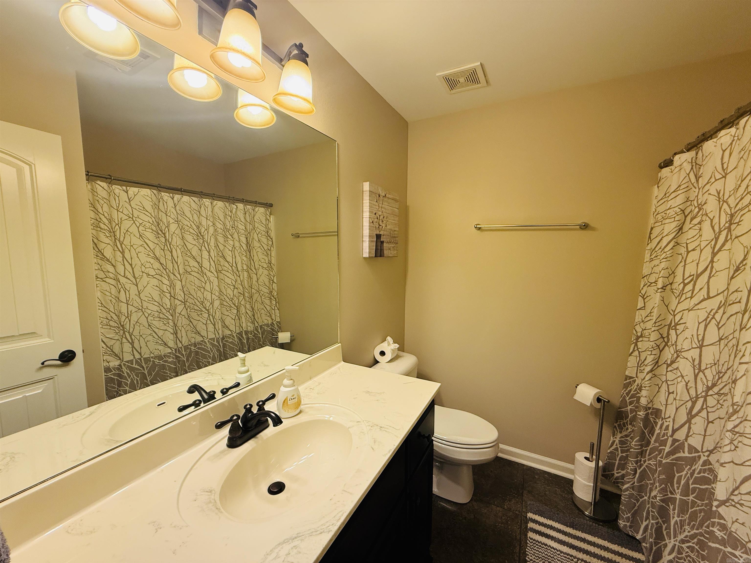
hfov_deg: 102.1
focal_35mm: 14
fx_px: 304
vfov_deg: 85.7
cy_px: 282
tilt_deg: -5.0
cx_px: 376
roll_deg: -0.4
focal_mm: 2.22
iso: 200
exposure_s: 1/120
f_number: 2.2
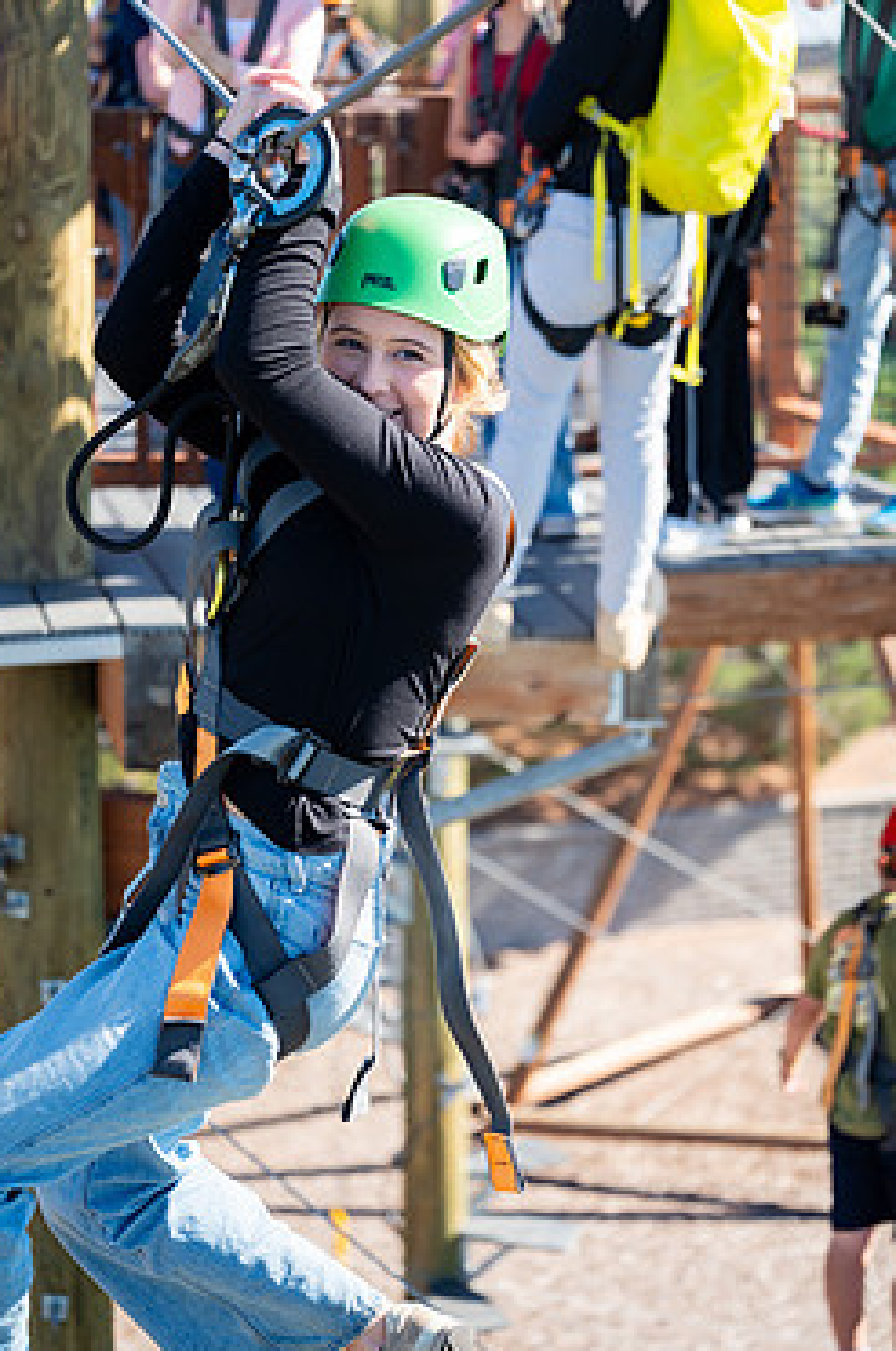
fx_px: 3185
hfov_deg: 16.0
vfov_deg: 23.9
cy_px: 572
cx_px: 523
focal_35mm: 85
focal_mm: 70
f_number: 2.8
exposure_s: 1/1250
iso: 100
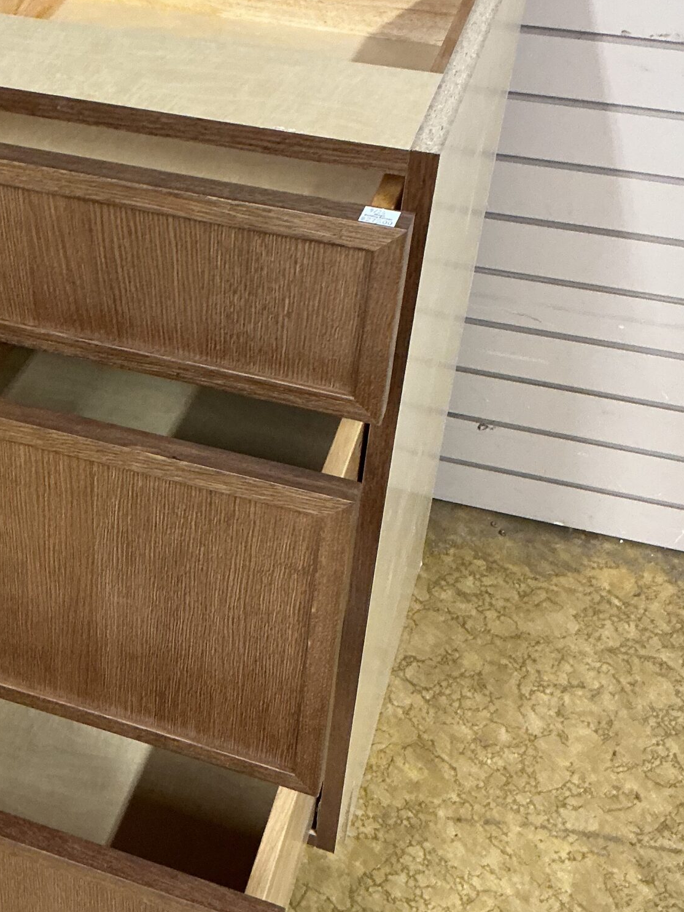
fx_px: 1317
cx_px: 111
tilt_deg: -38.7
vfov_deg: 38.1
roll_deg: +1.6
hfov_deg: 28.3
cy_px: 388
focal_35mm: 50
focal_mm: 3
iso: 200
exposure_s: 1/60
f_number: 1.8
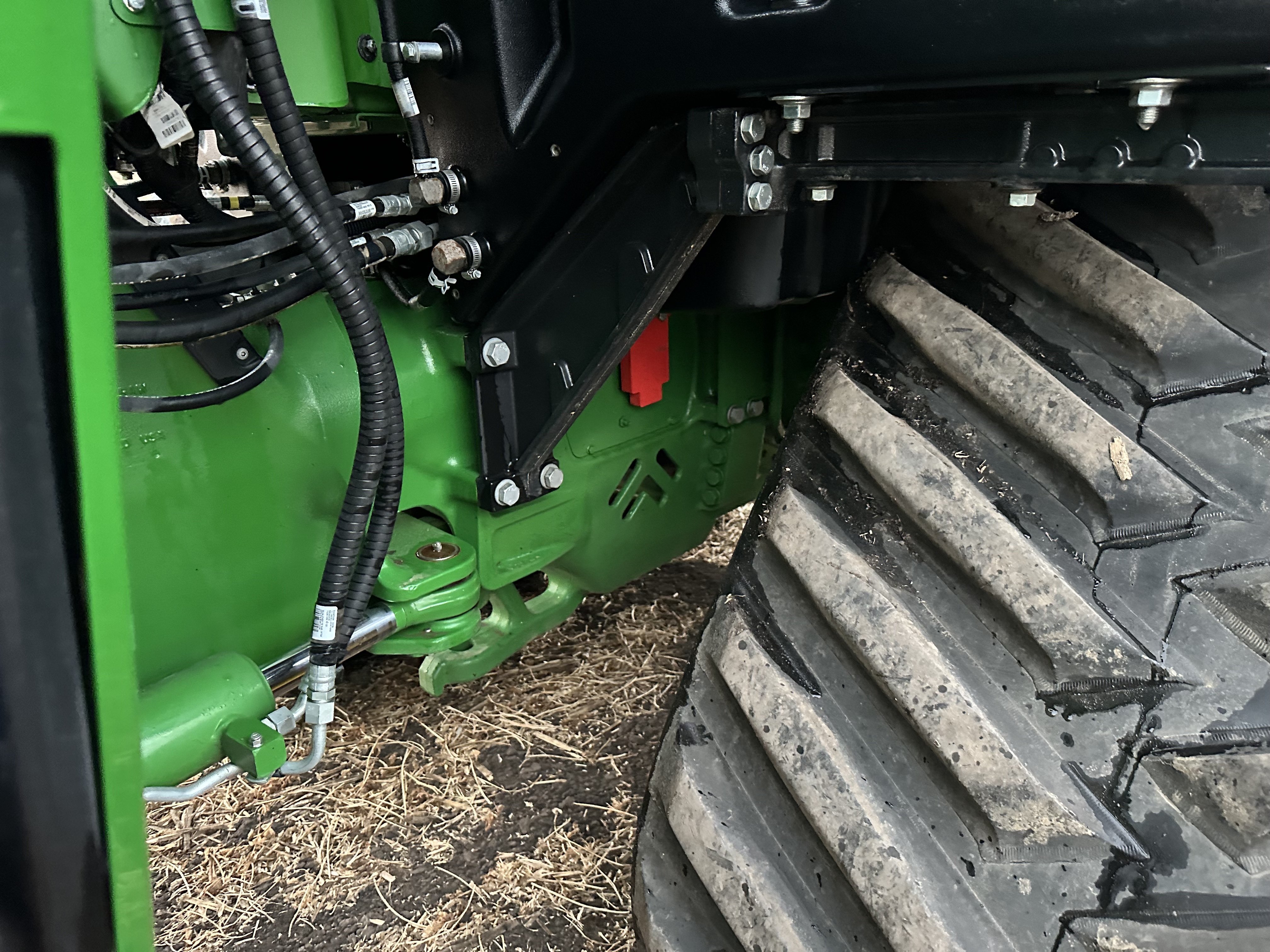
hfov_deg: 71.6
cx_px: 635
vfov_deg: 56.8
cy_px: 476
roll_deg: +0.7
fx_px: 881
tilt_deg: -20.5
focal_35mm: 24
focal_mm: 6.86
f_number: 1.78
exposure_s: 1/30
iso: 1250
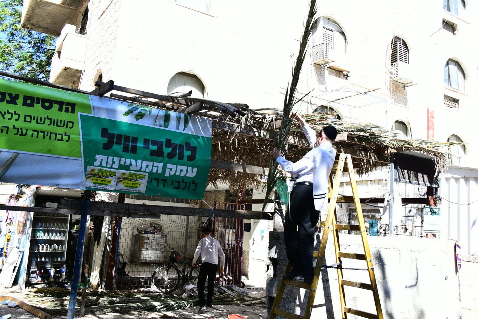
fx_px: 451
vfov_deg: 38.9
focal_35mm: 34
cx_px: 239
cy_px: 160
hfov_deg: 55.8
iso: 1000
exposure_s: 1/640
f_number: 9
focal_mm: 34
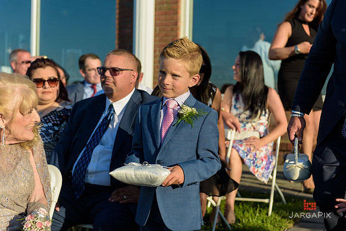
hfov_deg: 32.4
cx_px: 173
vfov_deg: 21.9
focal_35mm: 62
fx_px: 596
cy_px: 116
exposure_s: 1/1600
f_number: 3.2
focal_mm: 62
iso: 200
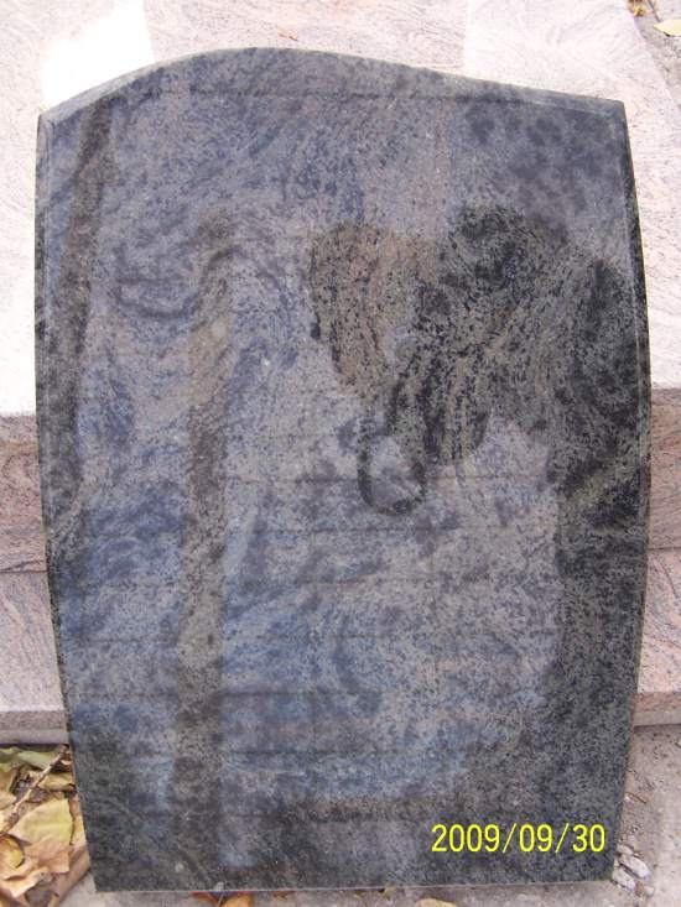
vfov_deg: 46.8
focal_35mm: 40
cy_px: 454
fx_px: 1049
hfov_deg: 36.0
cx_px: 340
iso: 80
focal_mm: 6.7
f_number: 2.8
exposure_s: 1/100
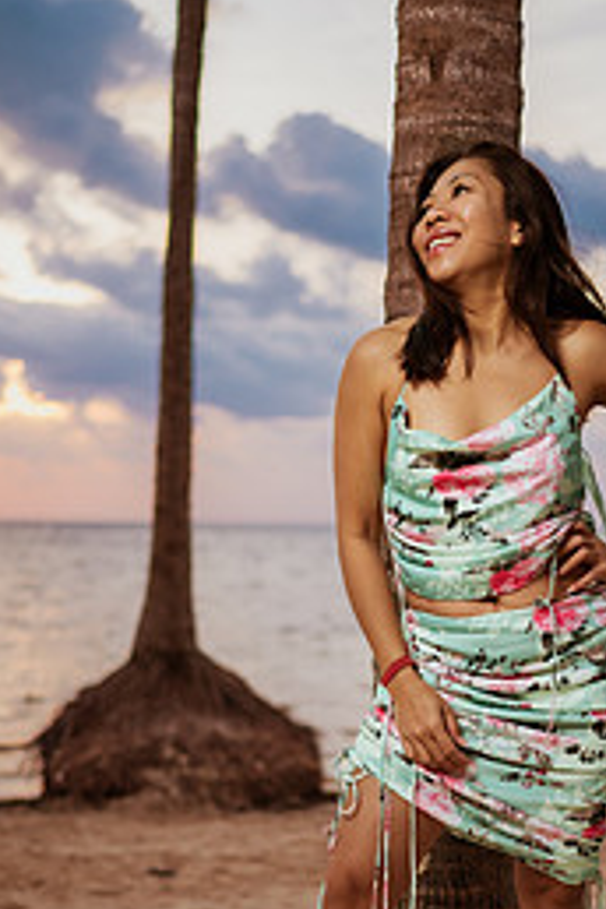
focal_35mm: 61
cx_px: 405
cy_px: 645
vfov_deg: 32.5
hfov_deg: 22.2
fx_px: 1540
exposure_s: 1/1600
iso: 50
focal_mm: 35
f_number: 1.8
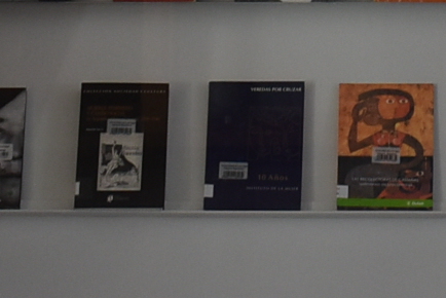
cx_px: 633
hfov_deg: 8.2
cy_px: -393
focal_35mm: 248
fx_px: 3074
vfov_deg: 5.4
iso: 400
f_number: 4.5
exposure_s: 1/80
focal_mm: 24
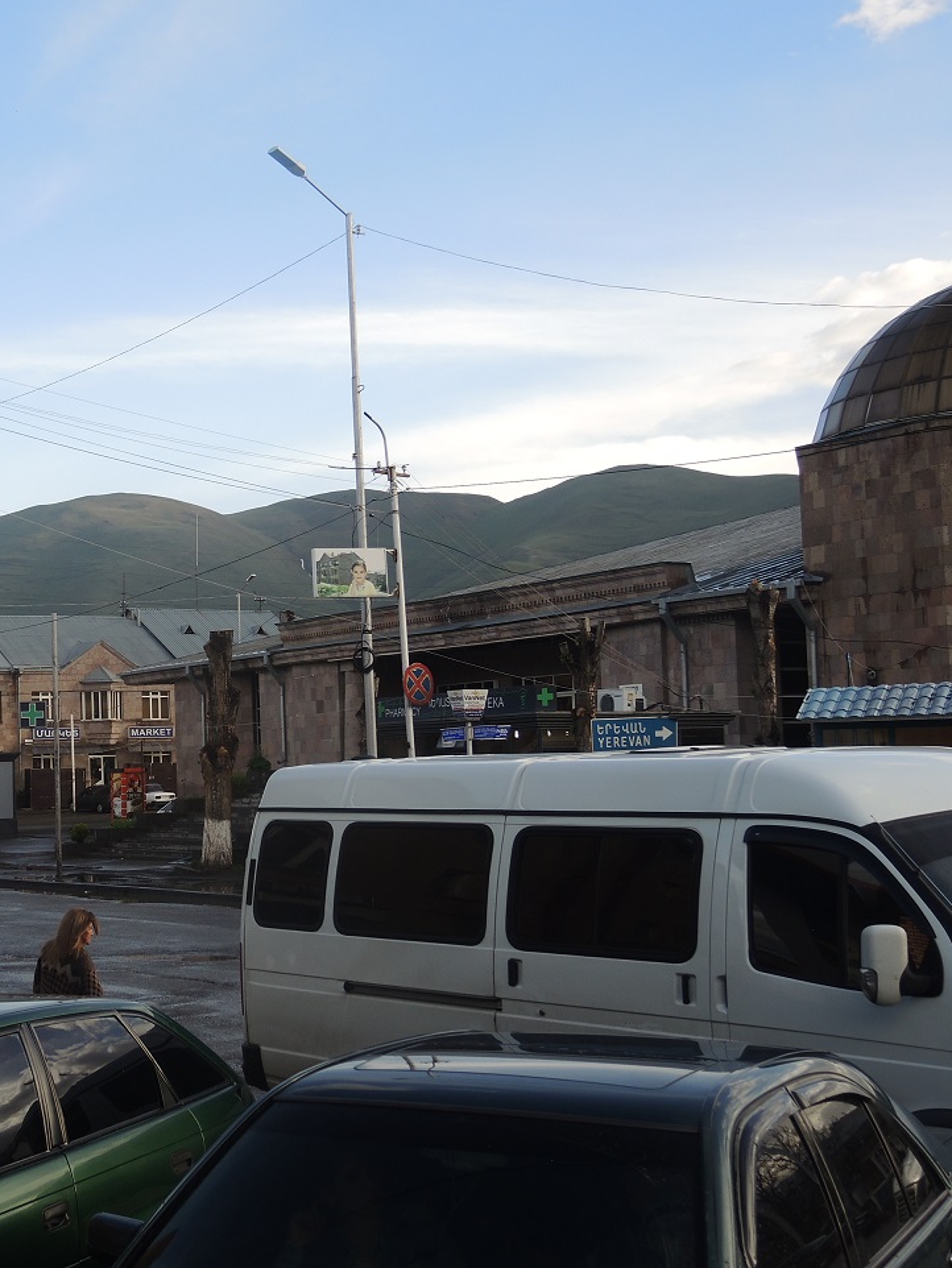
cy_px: 631
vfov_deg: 33.8
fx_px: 2089
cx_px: 133
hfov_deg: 25.0
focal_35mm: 57
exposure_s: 1/500
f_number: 2.5
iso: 80
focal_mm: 9
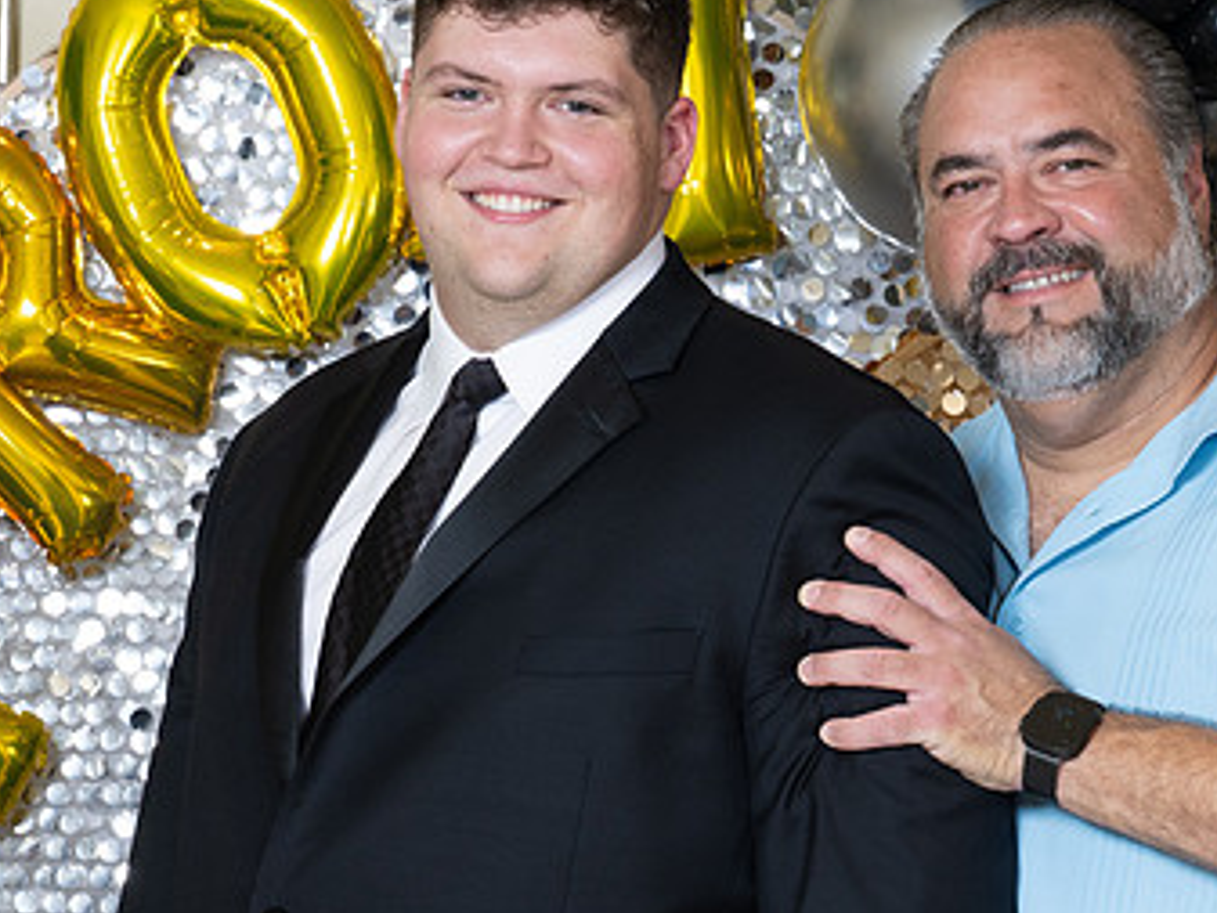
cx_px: 733
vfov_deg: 4.3
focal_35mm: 342
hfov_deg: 5.8
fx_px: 12028
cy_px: 779
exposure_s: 1/100
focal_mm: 130
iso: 320
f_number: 8
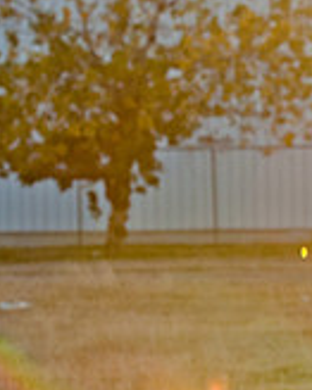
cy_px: 152
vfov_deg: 6.3
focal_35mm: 309
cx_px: 354
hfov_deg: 5.0
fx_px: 3570
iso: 400
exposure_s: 1/640
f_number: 7.1
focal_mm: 80
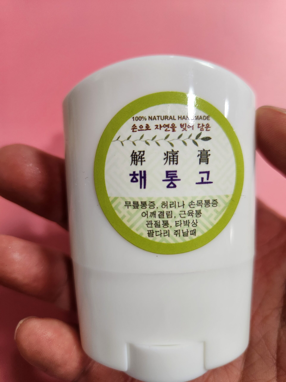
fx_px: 253
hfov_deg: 58.9
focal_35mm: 23
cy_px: 191
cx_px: 143
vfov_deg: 73.9
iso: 250
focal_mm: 5.4
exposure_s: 1/120
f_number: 1.8
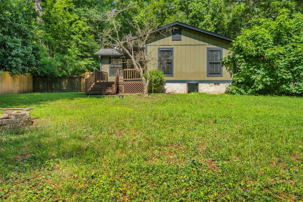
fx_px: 227
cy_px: 101
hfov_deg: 67.4
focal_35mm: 27
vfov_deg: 47.9
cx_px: 152
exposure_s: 1/420
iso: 250
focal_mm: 18.2
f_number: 8
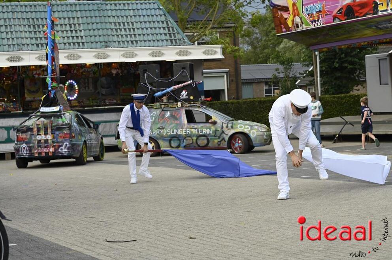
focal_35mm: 100
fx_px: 1088
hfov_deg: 20.4
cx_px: 196
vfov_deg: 13.7
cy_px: 130
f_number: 7.1
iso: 1250
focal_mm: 100
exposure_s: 1/800
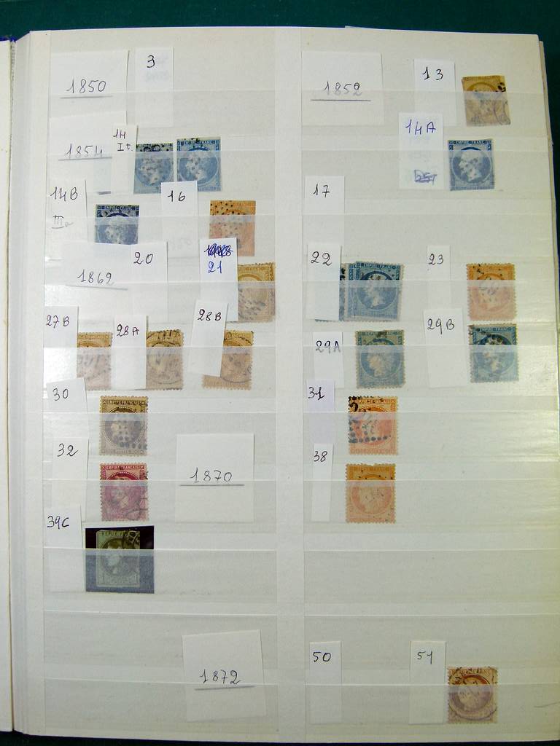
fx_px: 669
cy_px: 373
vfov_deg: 58.4
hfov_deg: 45.4
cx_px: 280
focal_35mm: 31
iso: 100
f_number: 4
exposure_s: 1/200
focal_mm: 5.6
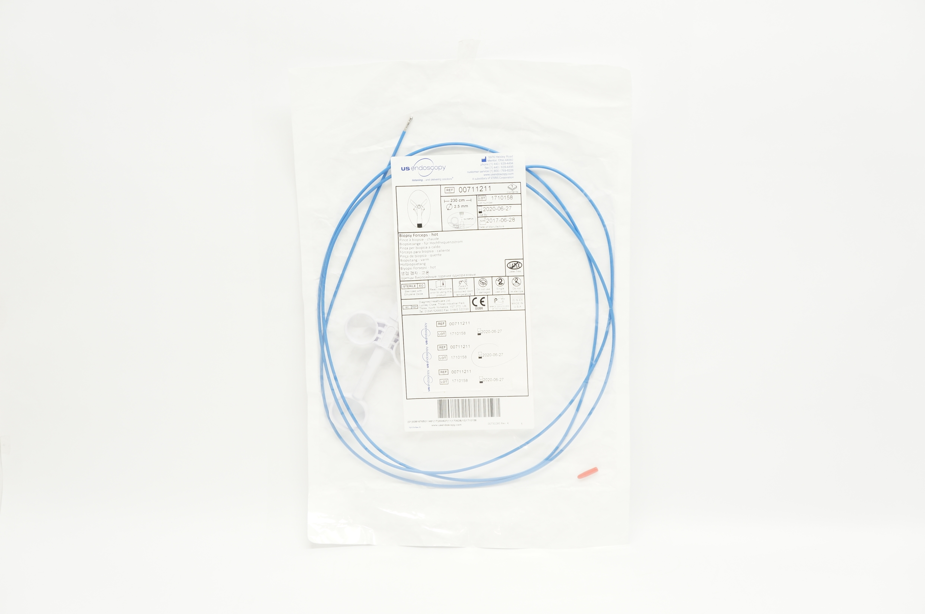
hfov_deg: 36.9
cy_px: 307
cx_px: 462
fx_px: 1386
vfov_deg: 25.0
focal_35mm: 54
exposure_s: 1/50
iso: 400
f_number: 5.6
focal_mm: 36
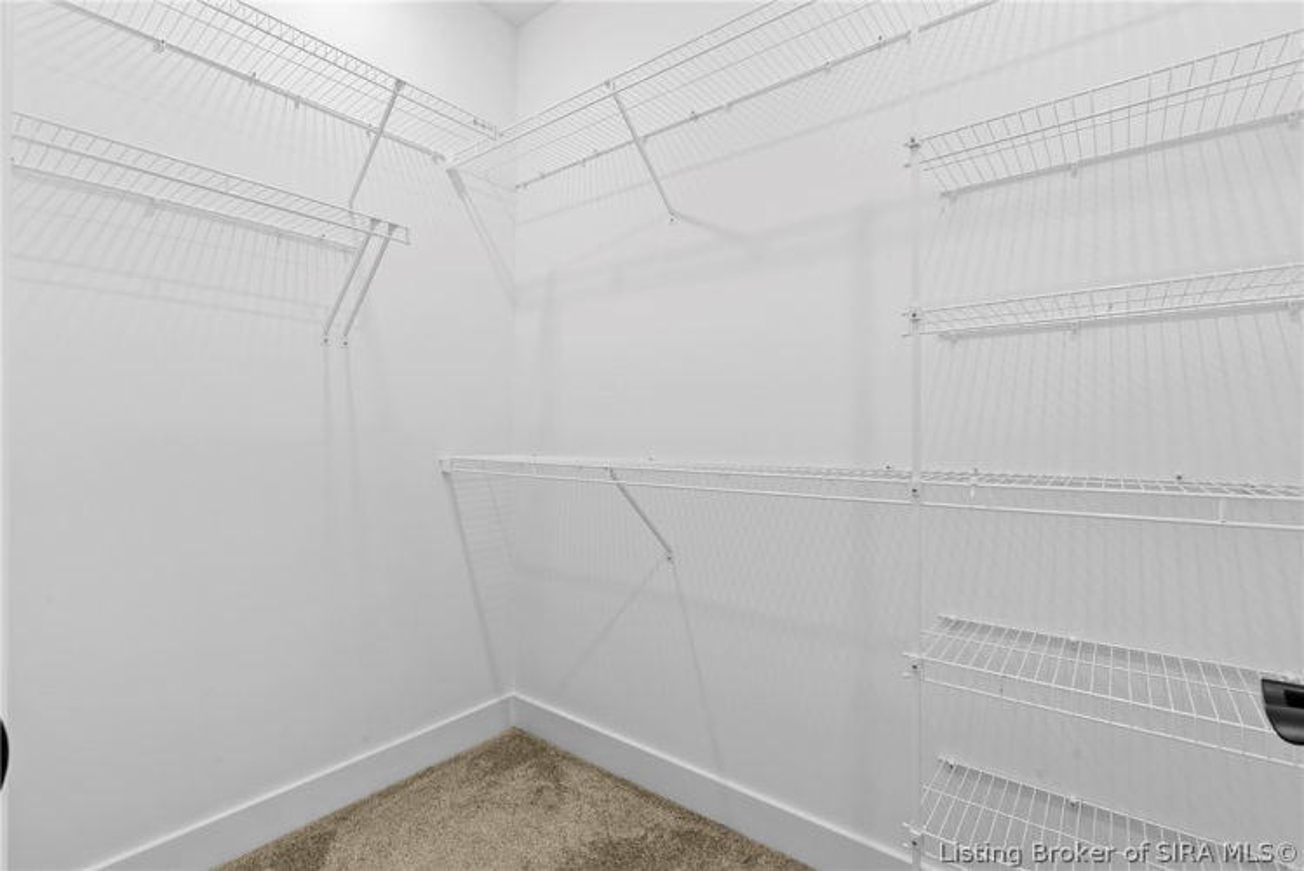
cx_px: 652
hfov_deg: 96.7
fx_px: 580
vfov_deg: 73.8
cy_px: 436
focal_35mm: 16
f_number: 11
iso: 400
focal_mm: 16
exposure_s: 1/3
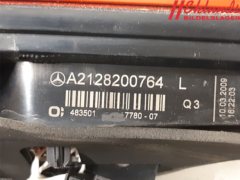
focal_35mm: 26
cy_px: 90
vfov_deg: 53.1
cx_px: 120
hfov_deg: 67.3
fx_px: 180
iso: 640
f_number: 1.7
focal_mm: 3.93
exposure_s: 1/25
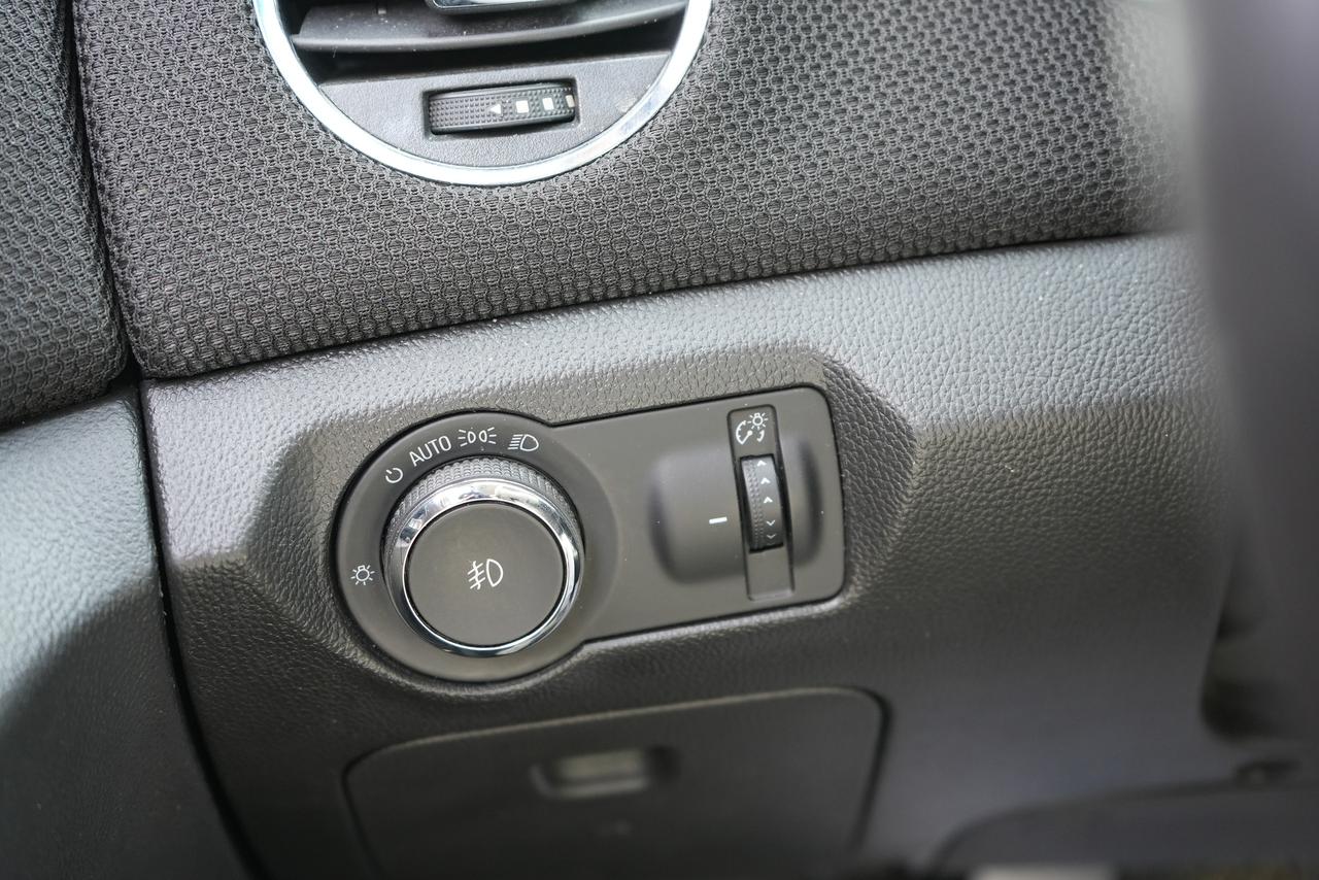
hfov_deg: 44.5
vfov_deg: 30.5
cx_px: 660
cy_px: 440
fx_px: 1612
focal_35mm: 44
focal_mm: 44
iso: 1250
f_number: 4.5
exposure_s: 1/160
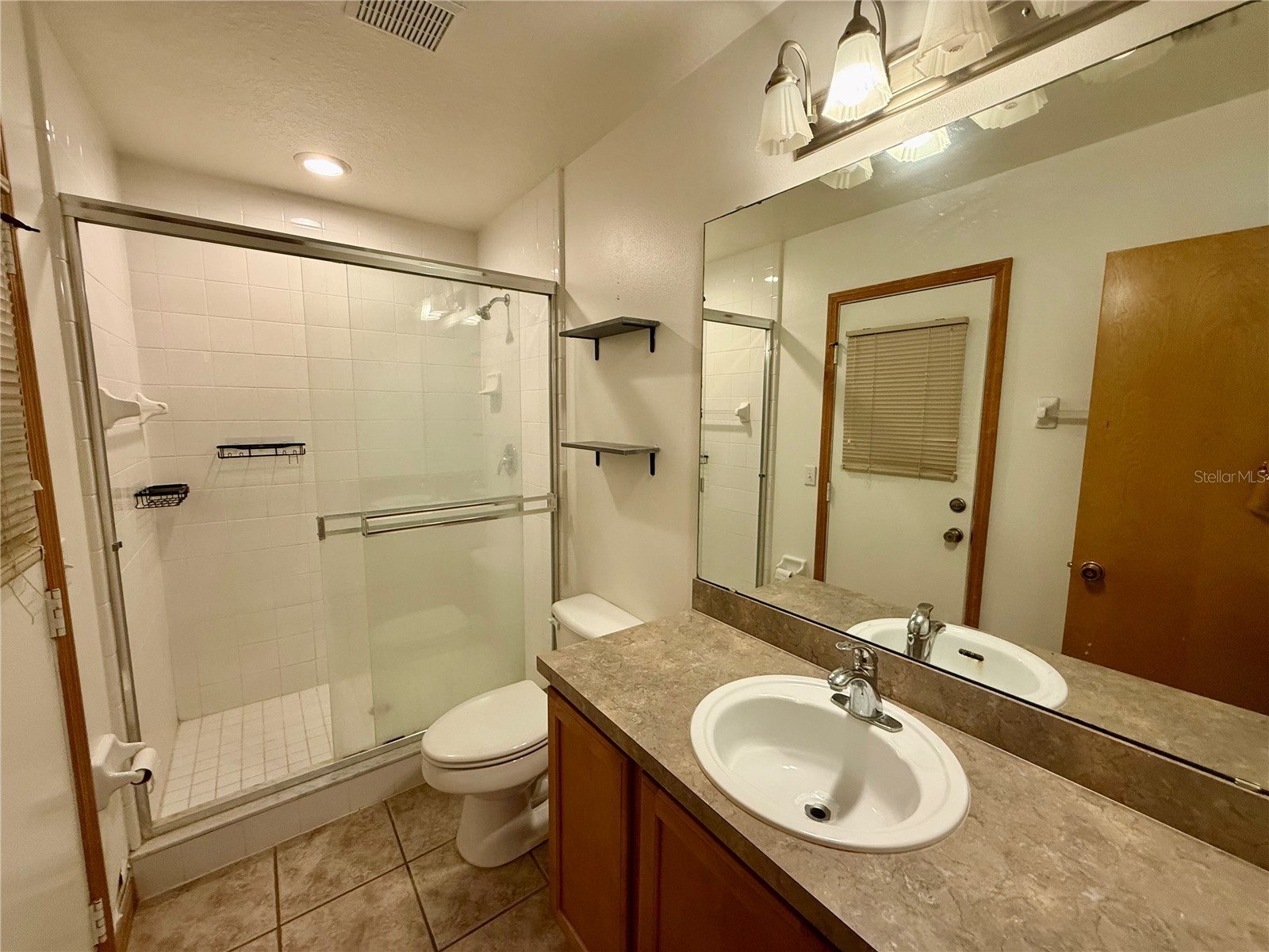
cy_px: 476
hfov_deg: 102.1
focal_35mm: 14
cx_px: 634
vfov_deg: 85.7
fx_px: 513
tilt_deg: -6.9
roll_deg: -0.4
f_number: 2.2
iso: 200
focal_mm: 2.22
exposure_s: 1/60
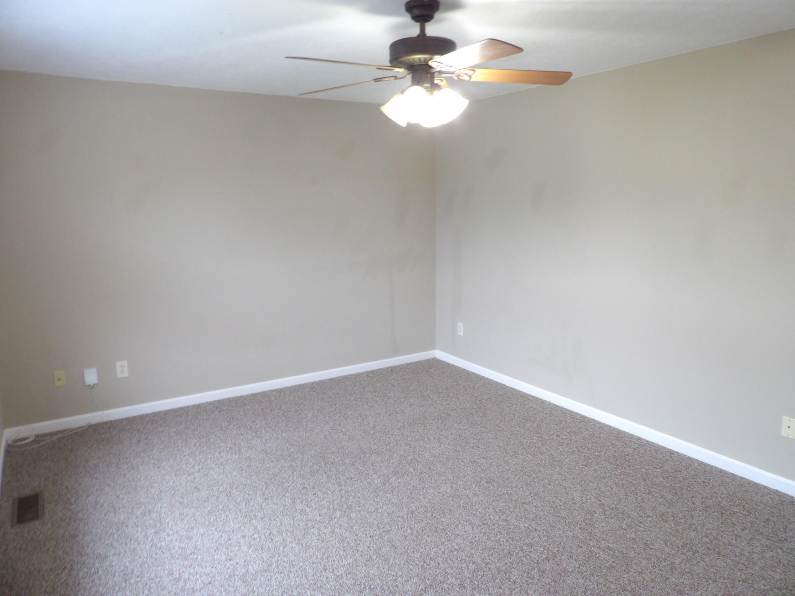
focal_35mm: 24
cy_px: 298
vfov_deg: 56.8
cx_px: 398
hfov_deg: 71.6
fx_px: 551
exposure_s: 1/17
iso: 318
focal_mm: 4.3
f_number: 3.2
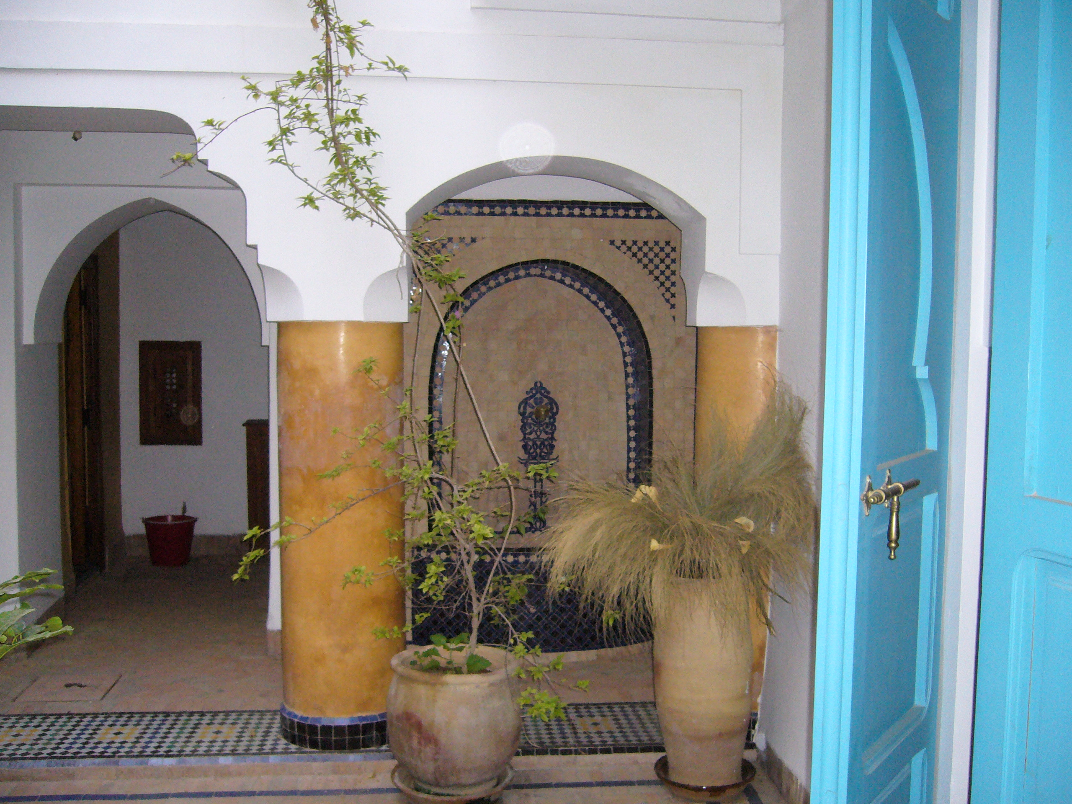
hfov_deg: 52.6
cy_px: 402
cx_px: 536
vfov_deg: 40.7
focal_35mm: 35
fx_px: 1084
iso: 320
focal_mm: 5.8
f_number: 2.8
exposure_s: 1/60
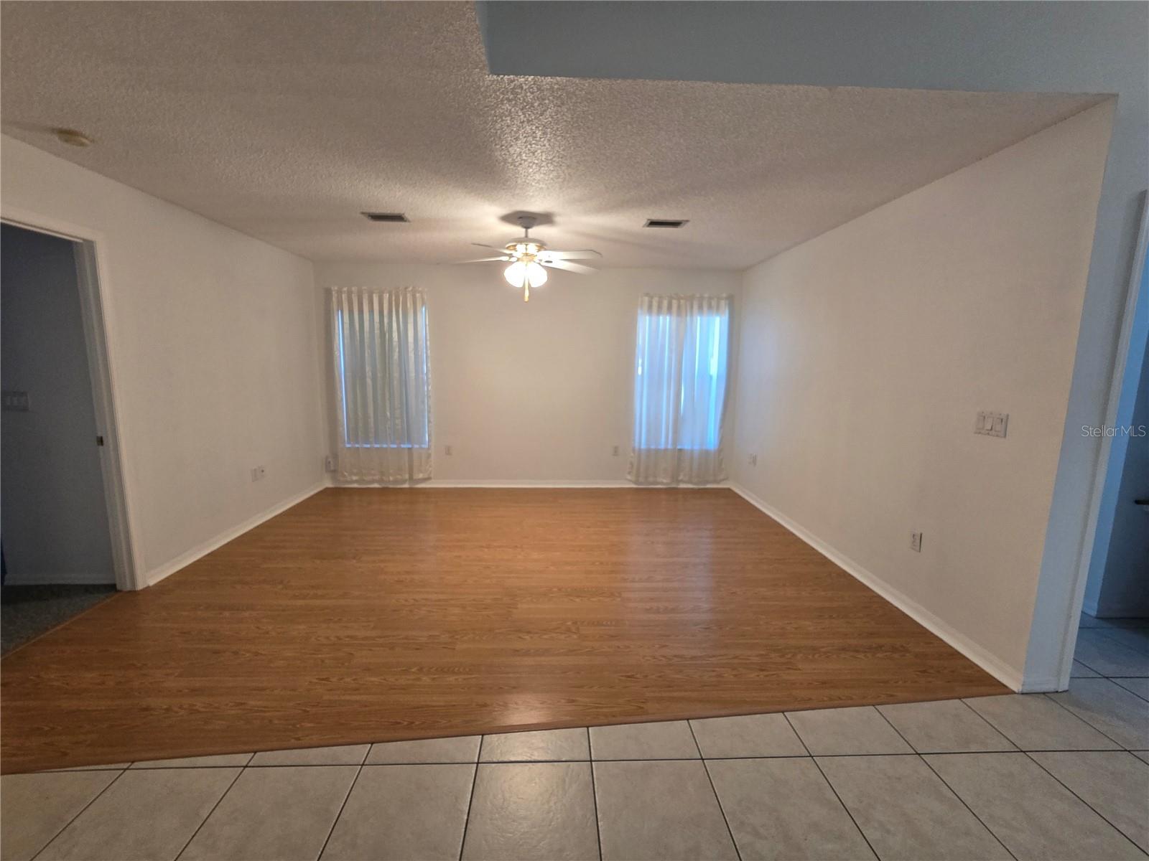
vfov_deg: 89.9
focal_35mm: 13
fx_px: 432
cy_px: 430
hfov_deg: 106.2
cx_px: 574
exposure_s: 1/60
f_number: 2.2
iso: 200
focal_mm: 2.2
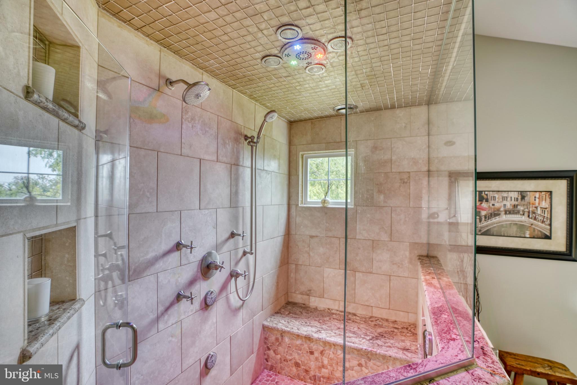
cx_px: 288
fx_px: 256
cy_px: 192
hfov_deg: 96.7
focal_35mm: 16
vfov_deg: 73.8
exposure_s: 1/20
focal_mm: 16
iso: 640
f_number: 7.1
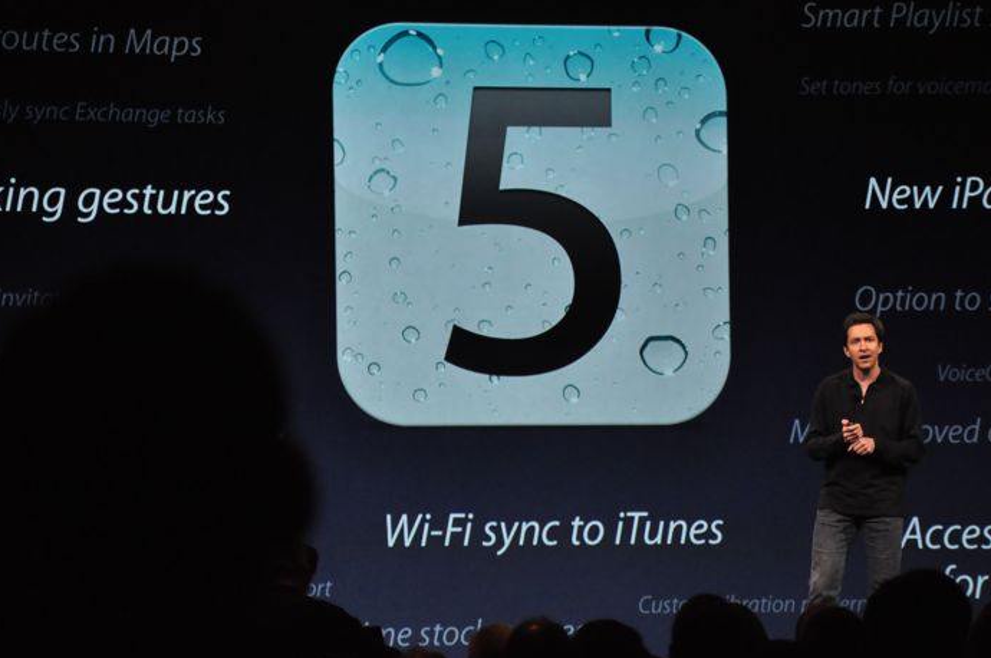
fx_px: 4771
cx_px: 539
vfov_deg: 7.9
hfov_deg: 11.9
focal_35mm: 174
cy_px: 360
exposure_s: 1/125
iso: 1600
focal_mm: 105
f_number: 5.6
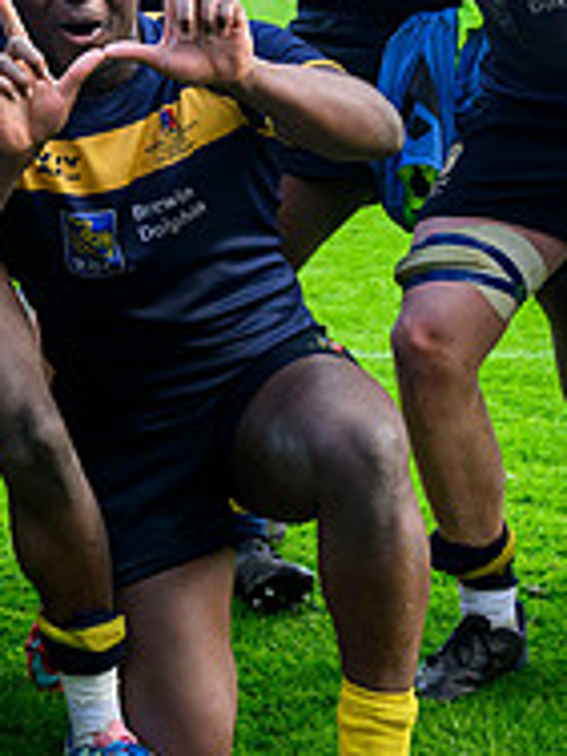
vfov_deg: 14.4
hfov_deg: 9.9
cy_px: 72
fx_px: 2970
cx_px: -692
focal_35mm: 136
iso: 1250
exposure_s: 1/500
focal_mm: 40
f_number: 5
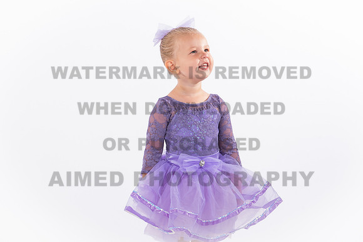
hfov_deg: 9.3
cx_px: 180
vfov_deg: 6.2
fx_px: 2223
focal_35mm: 220
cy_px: 120
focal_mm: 200
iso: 320
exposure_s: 1/200
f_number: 11
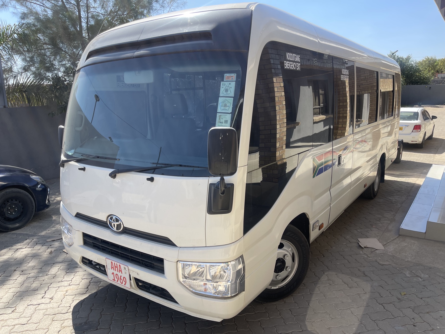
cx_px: 222
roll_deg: +1.6
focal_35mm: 25
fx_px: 321
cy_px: 167
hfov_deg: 69.4
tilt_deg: -13.9
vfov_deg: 54.9
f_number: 1.6
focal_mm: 5.1
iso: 32
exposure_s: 1/1439
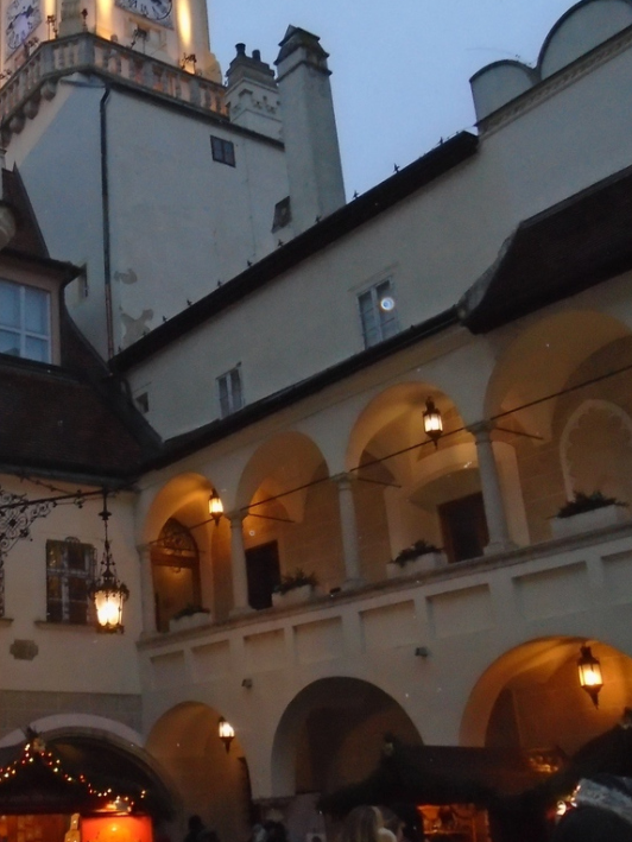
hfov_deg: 31.8
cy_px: 419
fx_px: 1071
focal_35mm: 44
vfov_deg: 42.9
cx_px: 106
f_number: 3.2
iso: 400
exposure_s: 1/60
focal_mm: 4.6
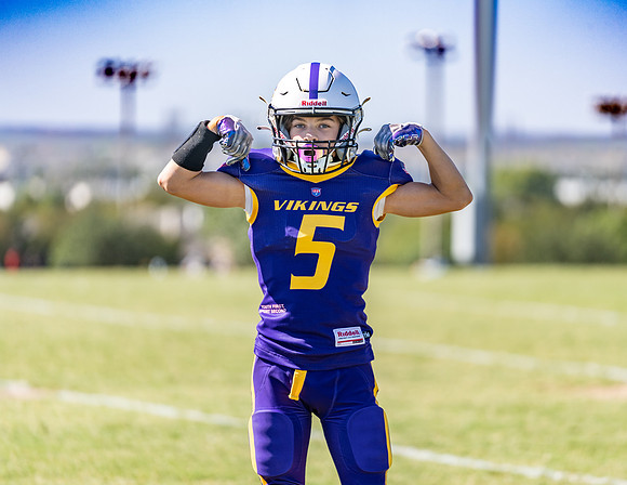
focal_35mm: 254
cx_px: 344
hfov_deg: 7.7
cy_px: 242
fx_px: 4648
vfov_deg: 6.0
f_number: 2.8
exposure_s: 1/1250
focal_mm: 200
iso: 100
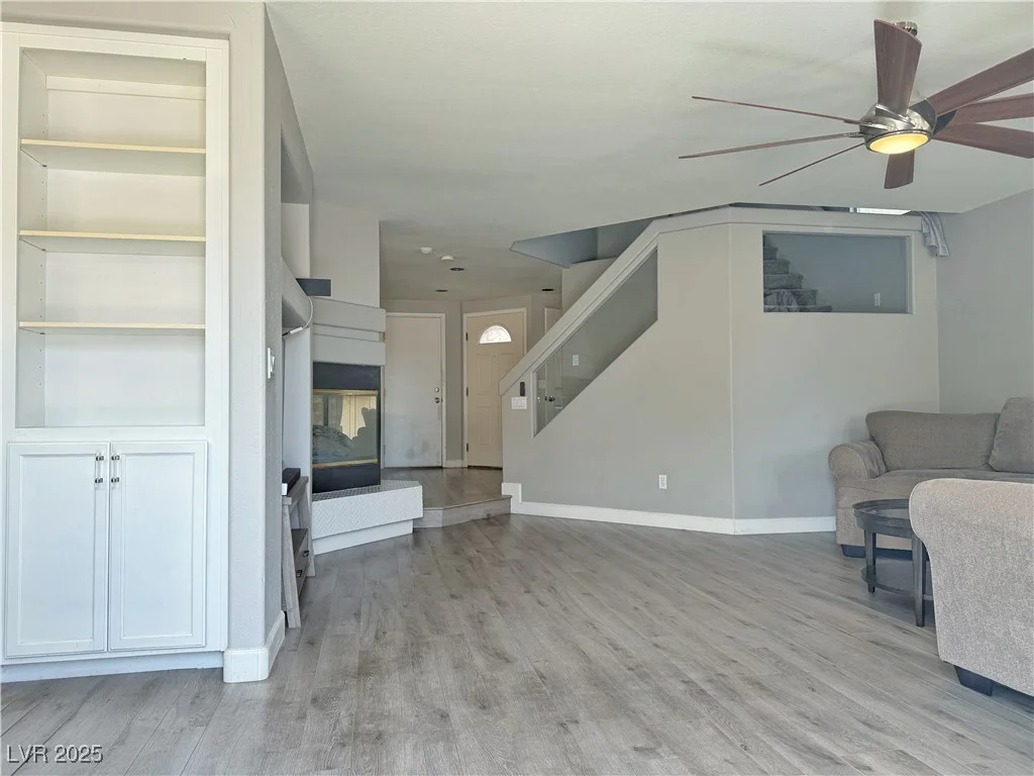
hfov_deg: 71.6
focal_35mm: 24
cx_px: 517
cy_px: 388
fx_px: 717
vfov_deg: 56.8
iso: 64
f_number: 1.78
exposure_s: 1/203
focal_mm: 6.76
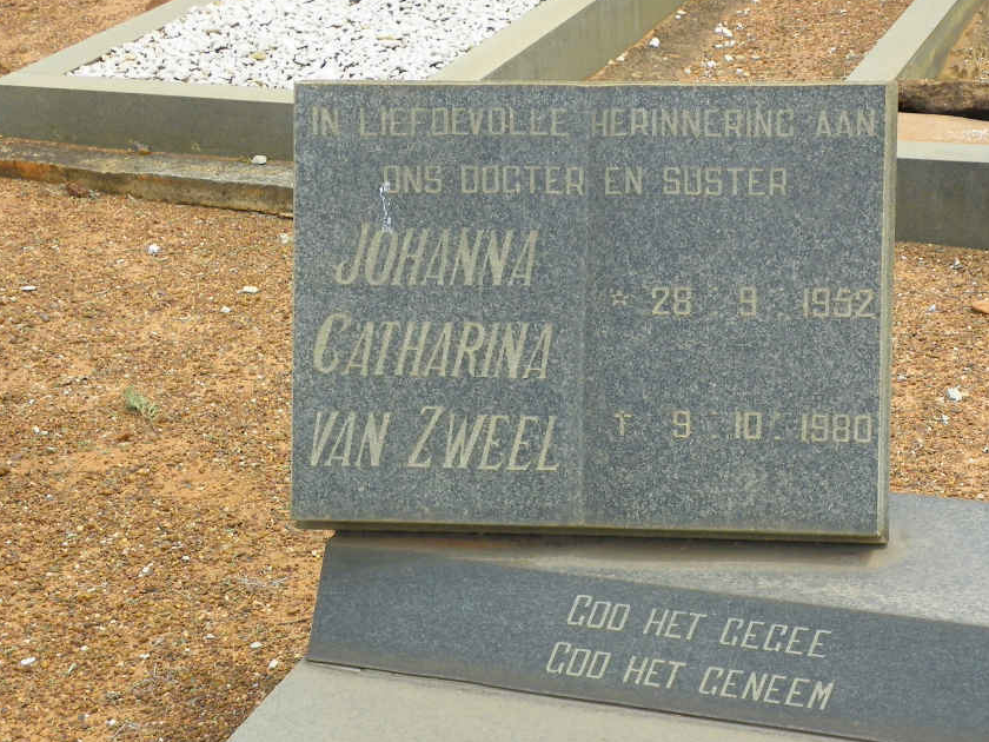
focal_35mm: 80
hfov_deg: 24.3
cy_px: 399
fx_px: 2286
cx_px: 662
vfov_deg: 18.4
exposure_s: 1/250
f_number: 4.5
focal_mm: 9.9
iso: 64
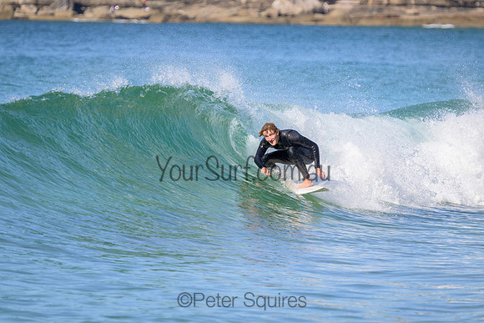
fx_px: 8203
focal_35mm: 610
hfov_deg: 3.4
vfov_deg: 2.3
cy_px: 162
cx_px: 242
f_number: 11
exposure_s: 1/2000
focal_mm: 610
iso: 1250
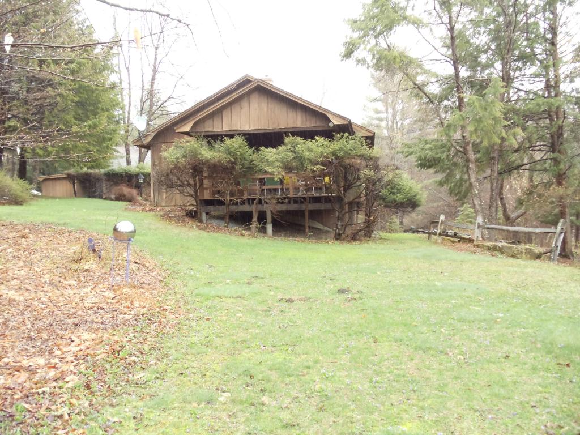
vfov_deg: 32.9
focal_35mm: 44
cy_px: 218
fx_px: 737
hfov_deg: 42.9
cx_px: 290
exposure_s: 1/50
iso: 200
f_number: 3.5
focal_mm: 6
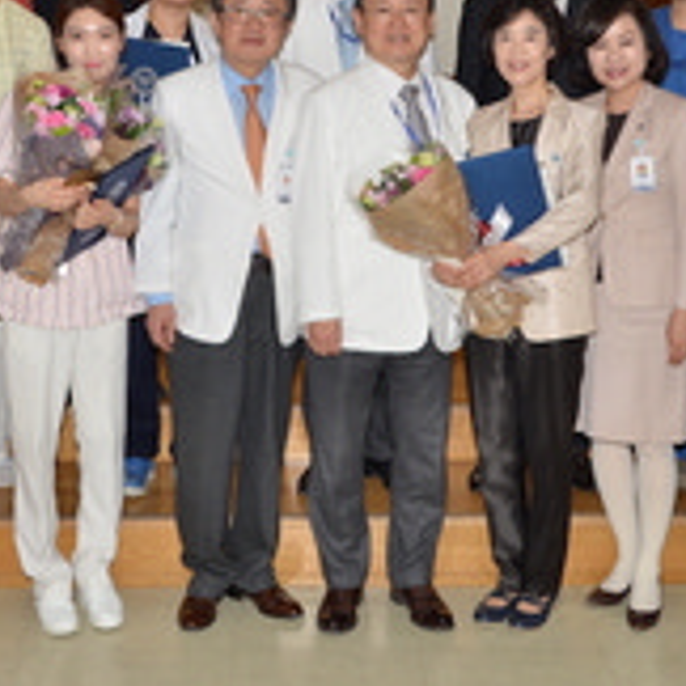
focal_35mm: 69
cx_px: 360
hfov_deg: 25.0
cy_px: 146
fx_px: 1547
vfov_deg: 24.6
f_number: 7.1
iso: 320
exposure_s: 1/100
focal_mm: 22
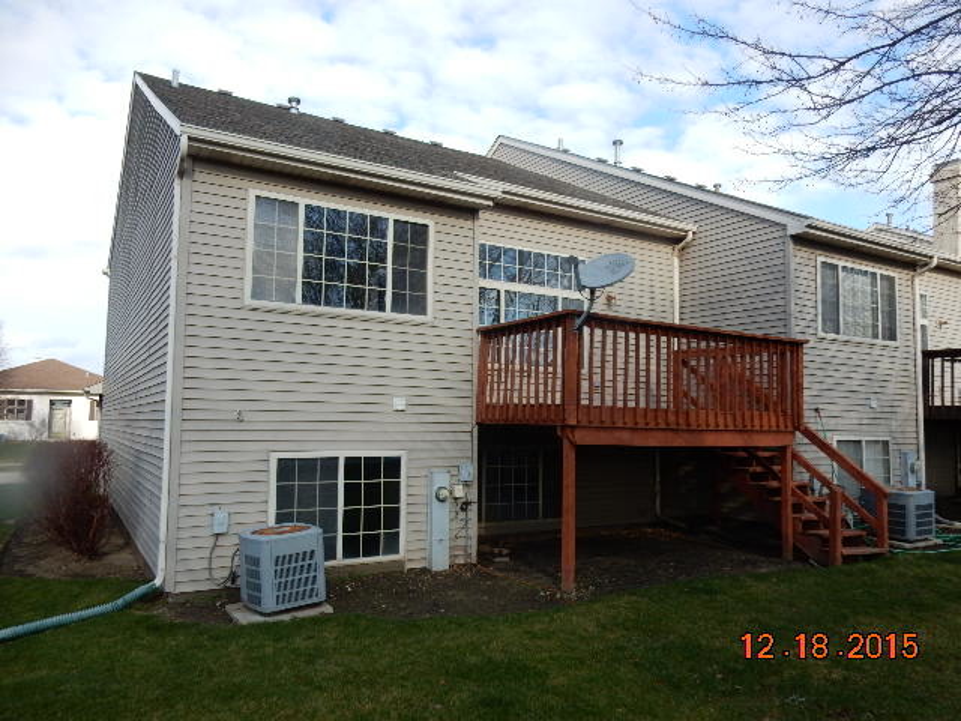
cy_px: 360
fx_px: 694
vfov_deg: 54.9
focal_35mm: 25
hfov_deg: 69.4
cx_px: 480
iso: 125
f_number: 3.7
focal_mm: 4.5
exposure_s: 1/500
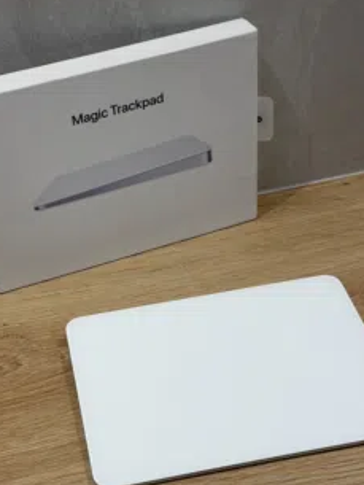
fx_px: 883
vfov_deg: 30.7
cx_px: 140
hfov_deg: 23.3
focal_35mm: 63
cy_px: 262
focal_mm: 6.76
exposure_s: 1/148
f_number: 1.78
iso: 50
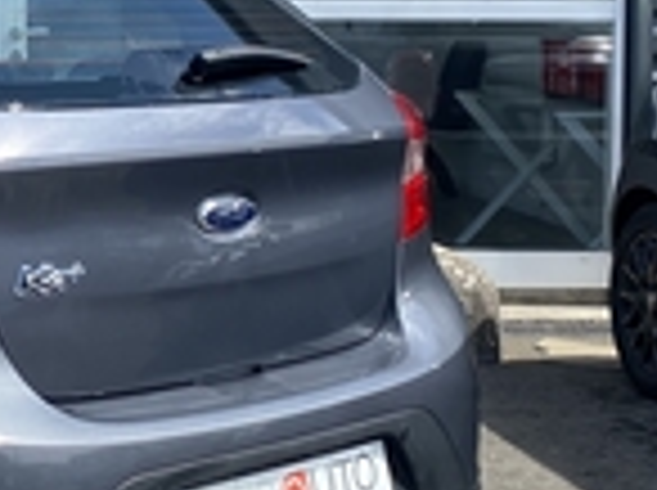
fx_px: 1724
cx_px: -176
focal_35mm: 91
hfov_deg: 20.0
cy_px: 29
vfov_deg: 15.9
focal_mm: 4.25
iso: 32
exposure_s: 1/2183
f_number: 1.8
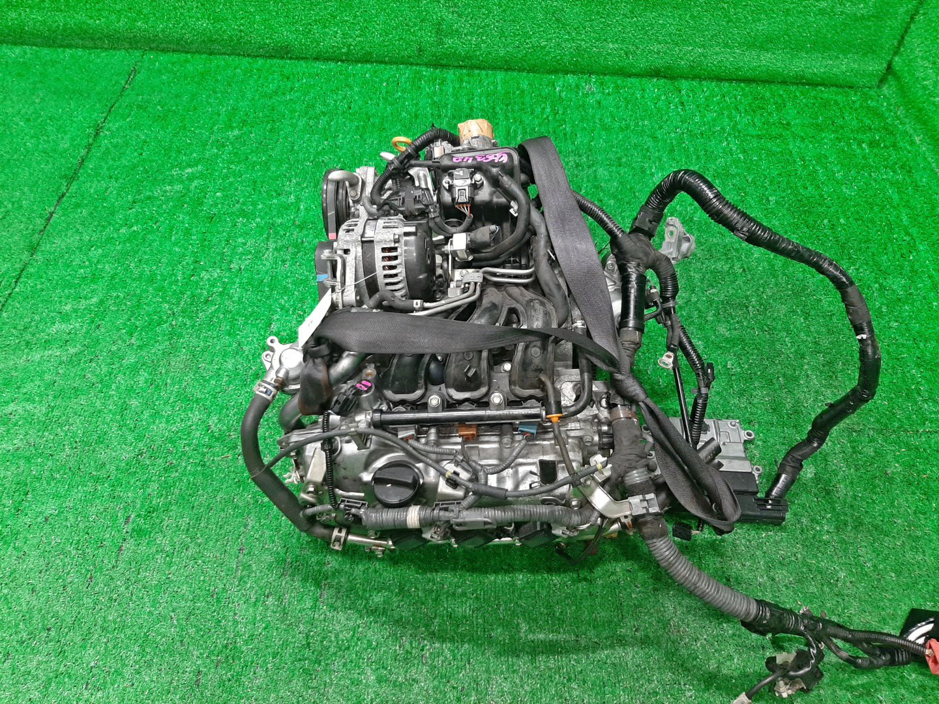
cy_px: 352
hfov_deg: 67.3
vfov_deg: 53.1
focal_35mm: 26
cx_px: 470
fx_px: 705
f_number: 1.7
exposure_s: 1/50
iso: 188
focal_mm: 3.93
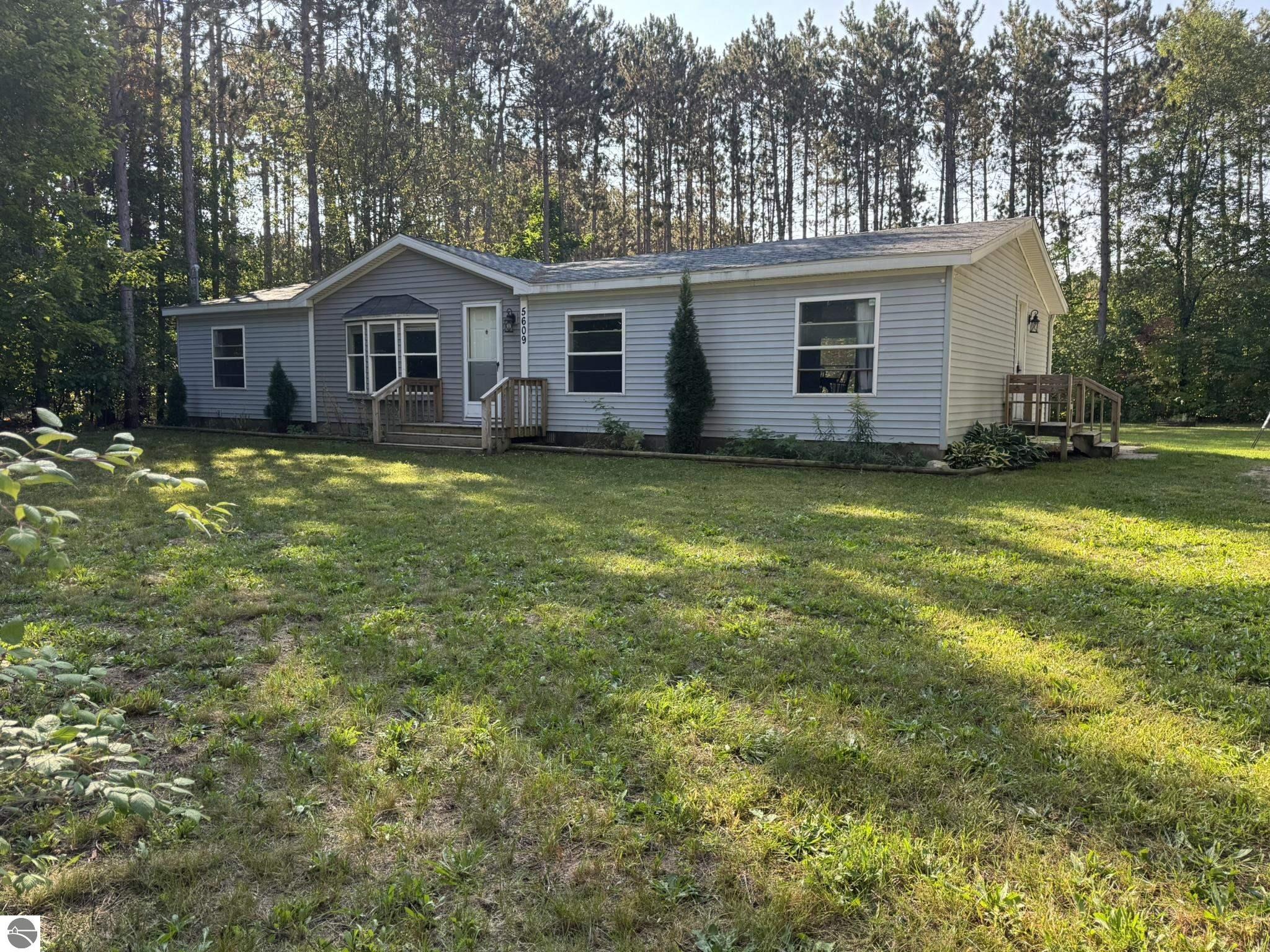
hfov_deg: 71.6
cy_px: 476
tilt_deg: -6.4
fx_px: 881
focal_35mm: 24
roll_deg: -0.6
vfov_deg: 56.8
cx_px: 635
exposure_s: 1/567
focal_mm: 6.76
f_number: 1.78
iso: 80
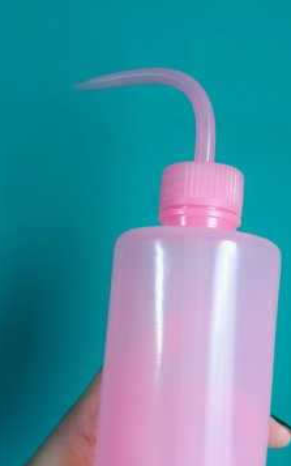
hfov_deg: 33.6
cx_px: 153
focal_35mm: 38
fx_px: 482
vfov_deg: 50.8
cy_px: 303
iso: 678
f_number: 1.4
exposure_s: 1/50
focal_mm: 5.89
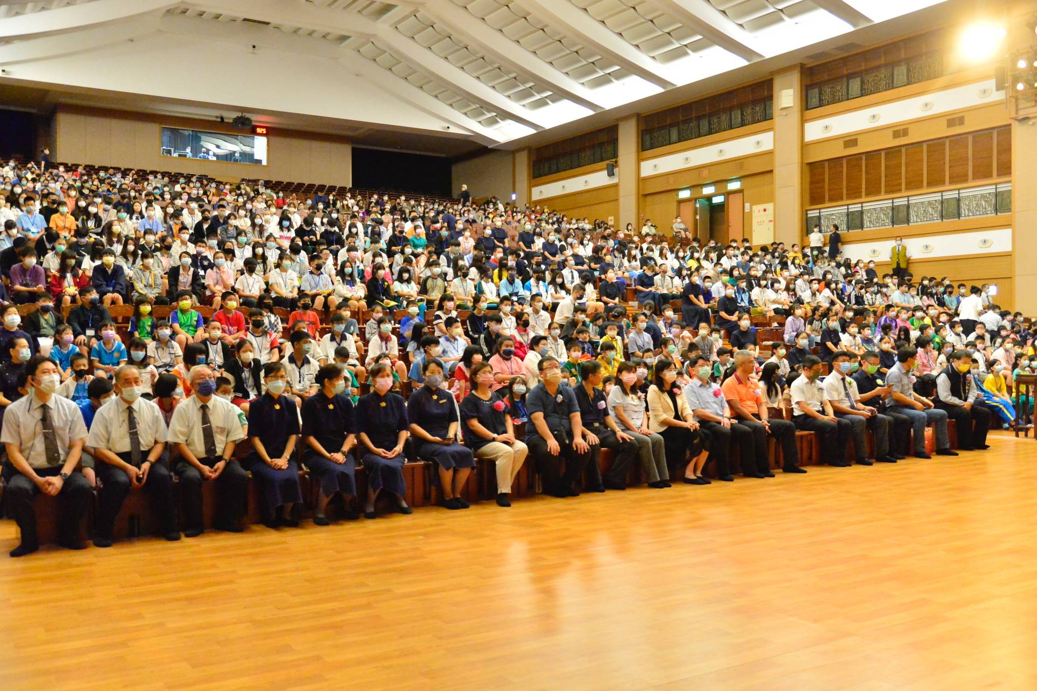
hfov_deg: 58.7
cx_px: 518
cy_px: 346
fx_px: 921
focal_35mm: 32
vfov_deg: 41.1
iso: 8000
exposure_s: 1/80
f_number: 4
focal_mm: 32
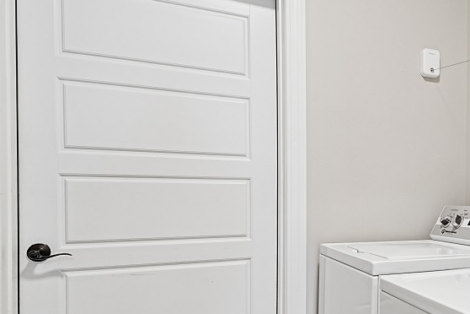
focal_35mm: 32
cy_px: 255
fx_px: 418
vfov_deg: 39.4
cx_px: 423
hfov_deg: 51.8
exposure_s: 1/15
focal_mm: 14
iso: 250
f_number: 4.5
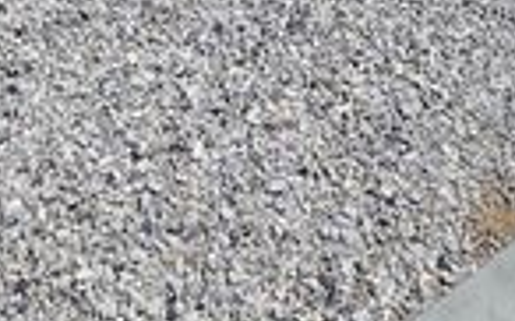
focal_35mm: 63
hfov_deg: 32.2
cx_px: 346
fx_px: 884
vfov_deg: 13.0
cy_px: -531
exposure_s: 1/4730
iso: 50
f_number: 2.2
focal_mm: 2.2
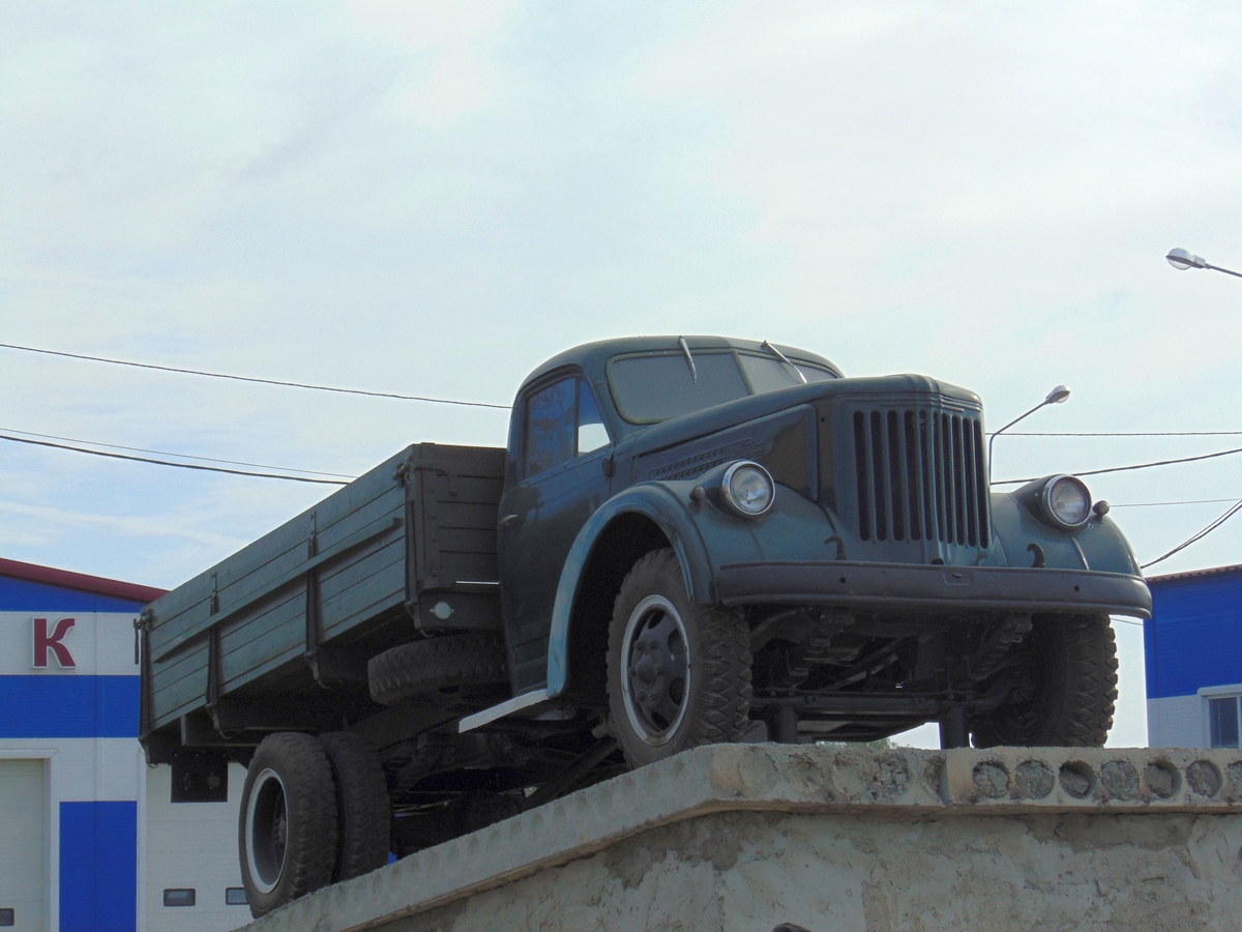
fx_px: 3875
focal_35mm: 108
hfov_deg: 18.2
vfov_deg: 13.7
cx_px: 621
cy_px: 466
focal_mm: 19.4
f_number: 10.1
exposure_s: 1/160
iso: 80
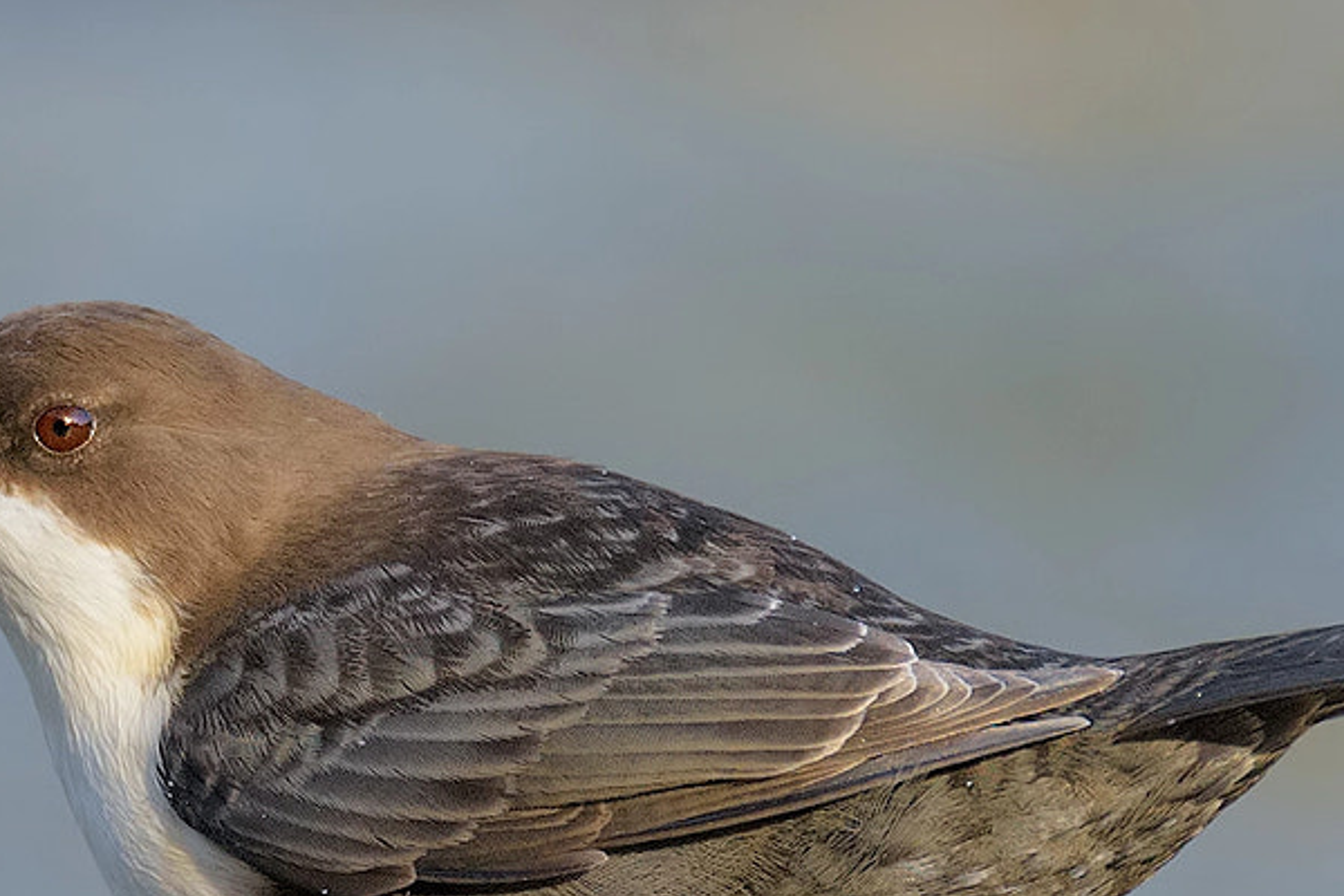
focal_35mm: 1599
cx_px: 60
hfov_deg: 1.3
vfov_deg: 0.9
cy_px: 937
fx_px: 59691
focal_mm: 600
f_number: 7.1
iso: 1100
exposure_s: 1/640
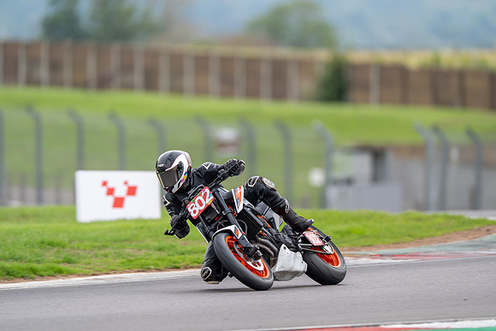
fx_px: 9127
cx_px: 274
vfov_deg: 2.1
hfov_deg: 3.1
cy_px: 148
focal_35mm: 662
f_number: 4.5
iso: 160
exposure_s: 1/500
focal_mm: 600
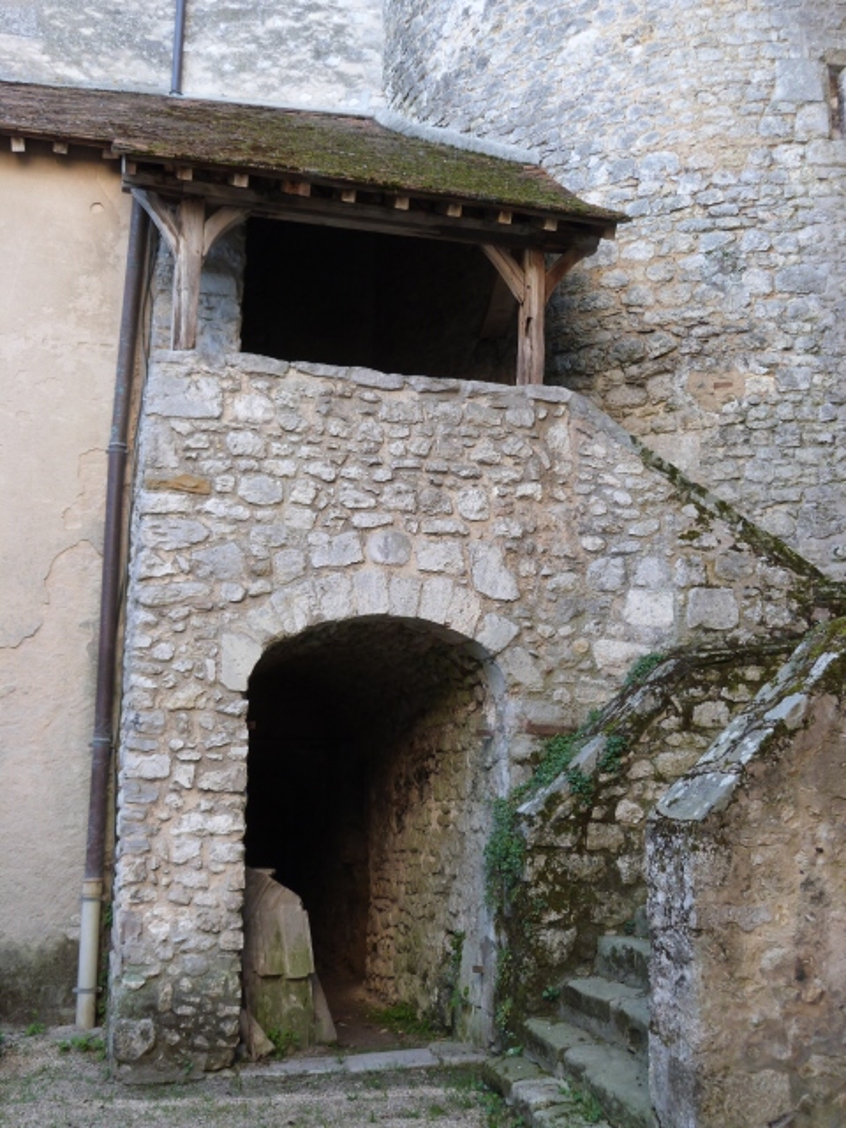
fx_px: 1206
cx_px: 423
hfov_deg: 38.7
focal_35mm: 37
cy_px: 564
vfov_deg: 50.1
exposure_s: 1/60
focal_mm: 6.5
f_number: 3.1
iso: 100
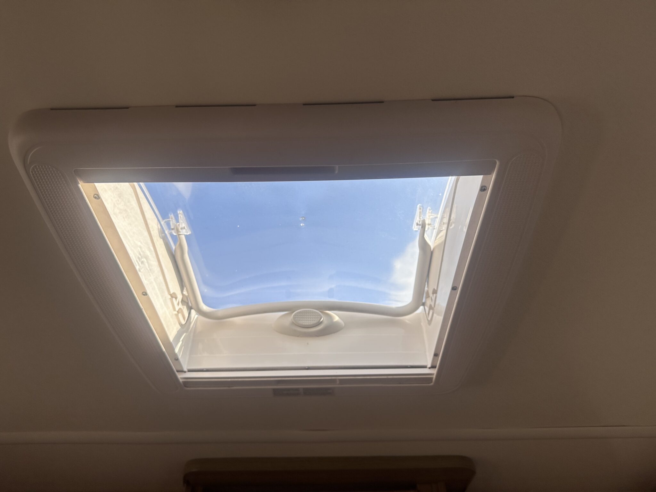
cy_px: 246
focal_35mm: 24
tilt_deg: +45.2
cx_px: 328
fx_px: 455
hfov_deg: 71.6
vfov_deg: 56.8
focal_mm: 6.86
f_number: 1.78
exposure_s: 1/1692
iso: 80
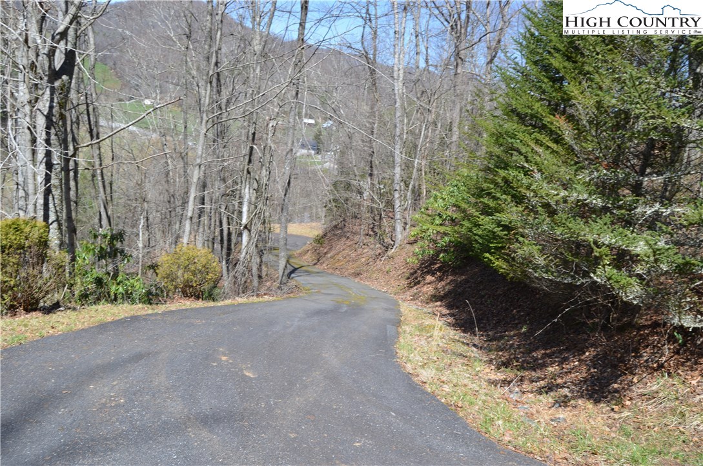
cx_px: 352
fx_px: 555
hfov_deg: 64.7
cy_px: 233
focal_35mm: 28
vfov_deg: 45.5
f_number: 7.1
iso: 100
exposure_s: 1/160
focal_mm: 19
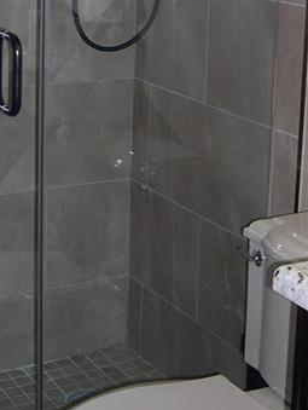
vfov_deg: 22.4
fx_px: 1018
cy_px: 77
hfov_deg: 17.2
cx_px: 192
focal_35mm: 86
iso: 108
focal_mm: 8
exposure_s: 1/60
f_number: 2.8
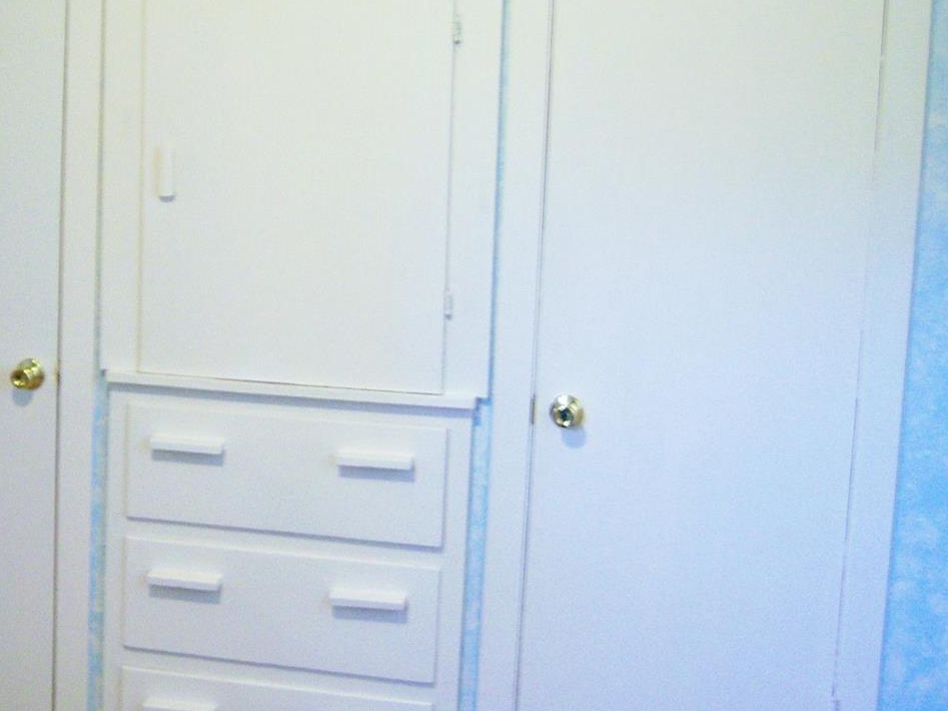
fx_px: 1561
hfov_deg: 33.1
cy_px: 295
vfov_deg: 25.6
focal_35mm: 57
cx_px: 230
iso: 160
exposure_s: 1/8
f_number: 2.8
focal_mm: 7.5
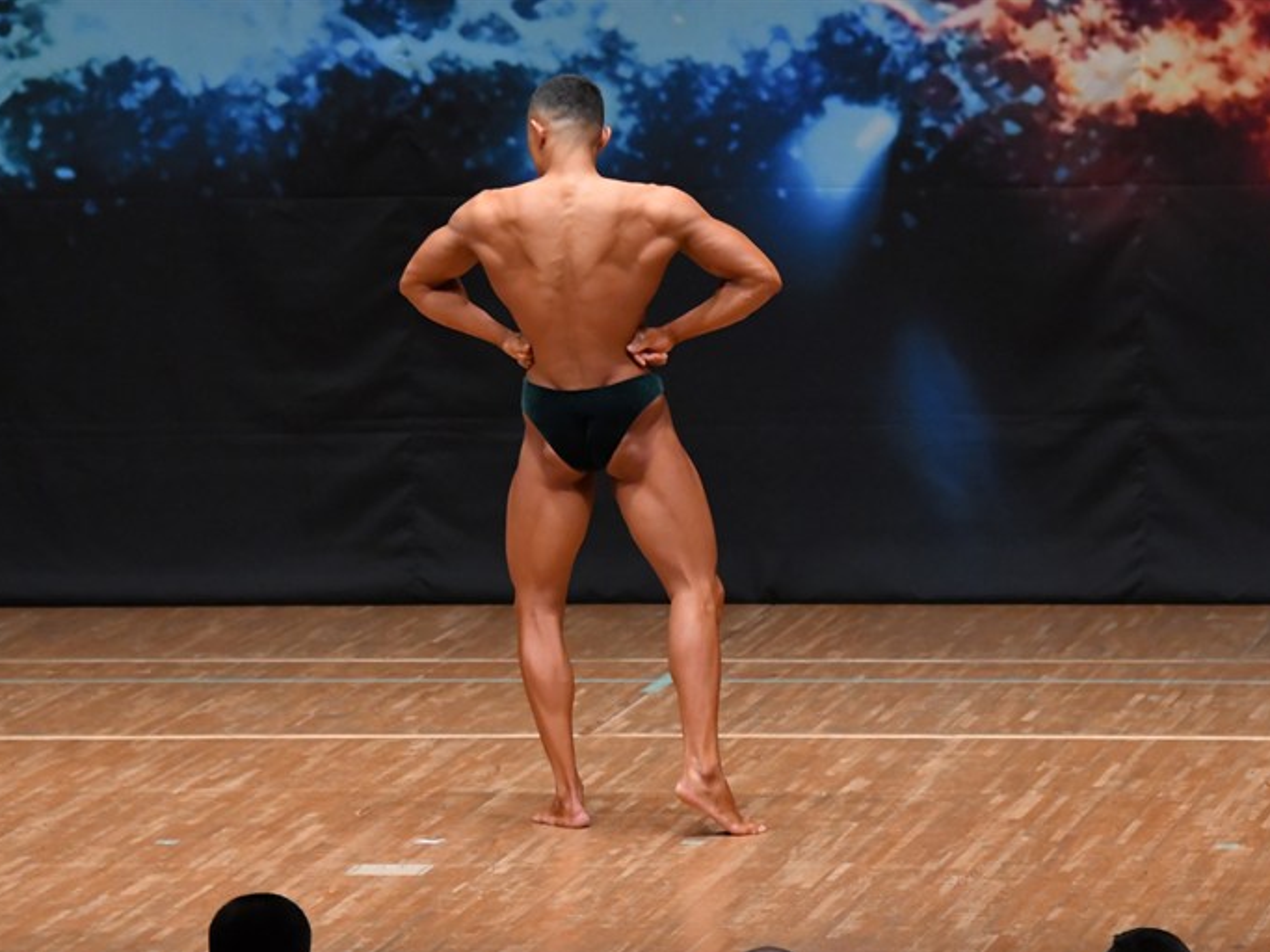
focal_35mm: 278
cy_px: 478
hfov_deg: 7.1
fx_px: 10198
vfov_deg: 5.3
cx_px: 648
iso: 5000
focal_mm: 170
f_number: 5.6
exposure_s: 1/400
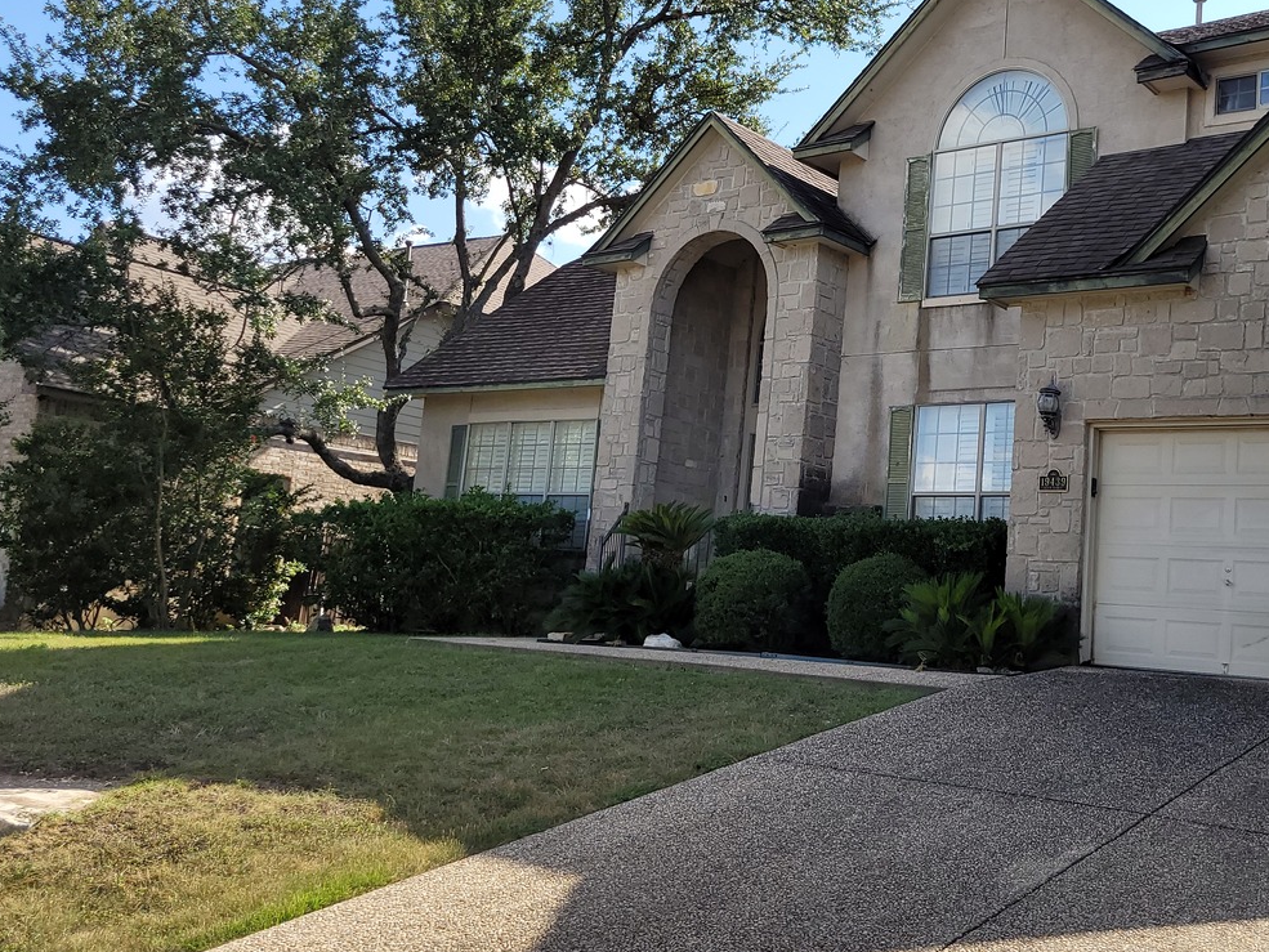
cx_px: 903
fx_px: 1393
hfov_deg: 47.7
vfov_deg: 37.7
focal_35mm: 38
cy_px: 430
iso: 40
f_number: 1.8
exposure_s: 1/1395
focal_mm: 5.4
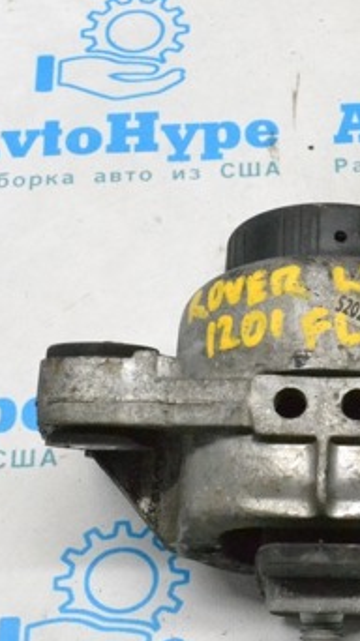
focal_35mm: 94
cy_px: 397
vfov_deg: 22.6
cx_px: 375
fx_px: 1598
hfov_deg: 12.7
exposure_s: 1/160
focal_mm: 32
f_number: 11
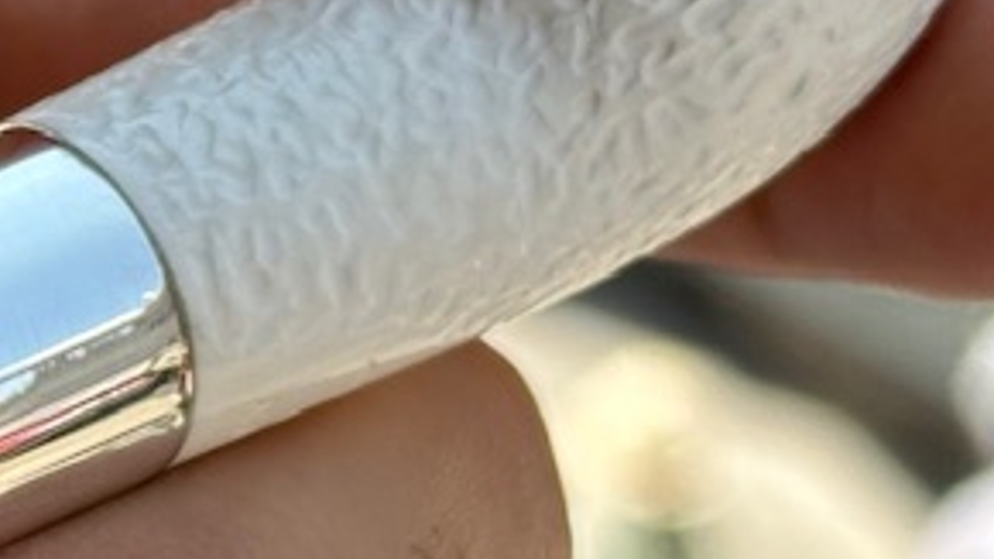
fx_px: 6087
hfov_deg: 9.1
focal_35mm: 231
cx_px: -494
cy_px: 261
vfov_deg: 5.3
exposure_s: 1/830
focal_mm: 6.86
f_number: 1.78
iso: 64
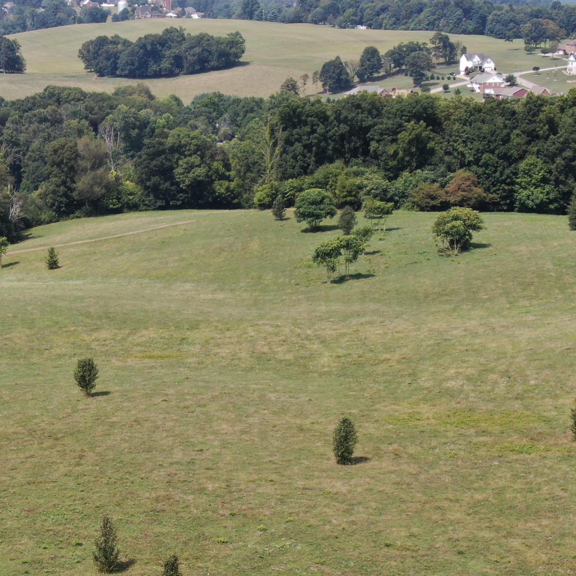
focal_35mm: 94
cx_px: 157
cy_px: 448
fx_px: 1770
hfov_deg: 18.4
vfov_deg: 18.3
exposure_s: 1/500
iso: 100
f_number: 3.8
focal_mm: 8.6
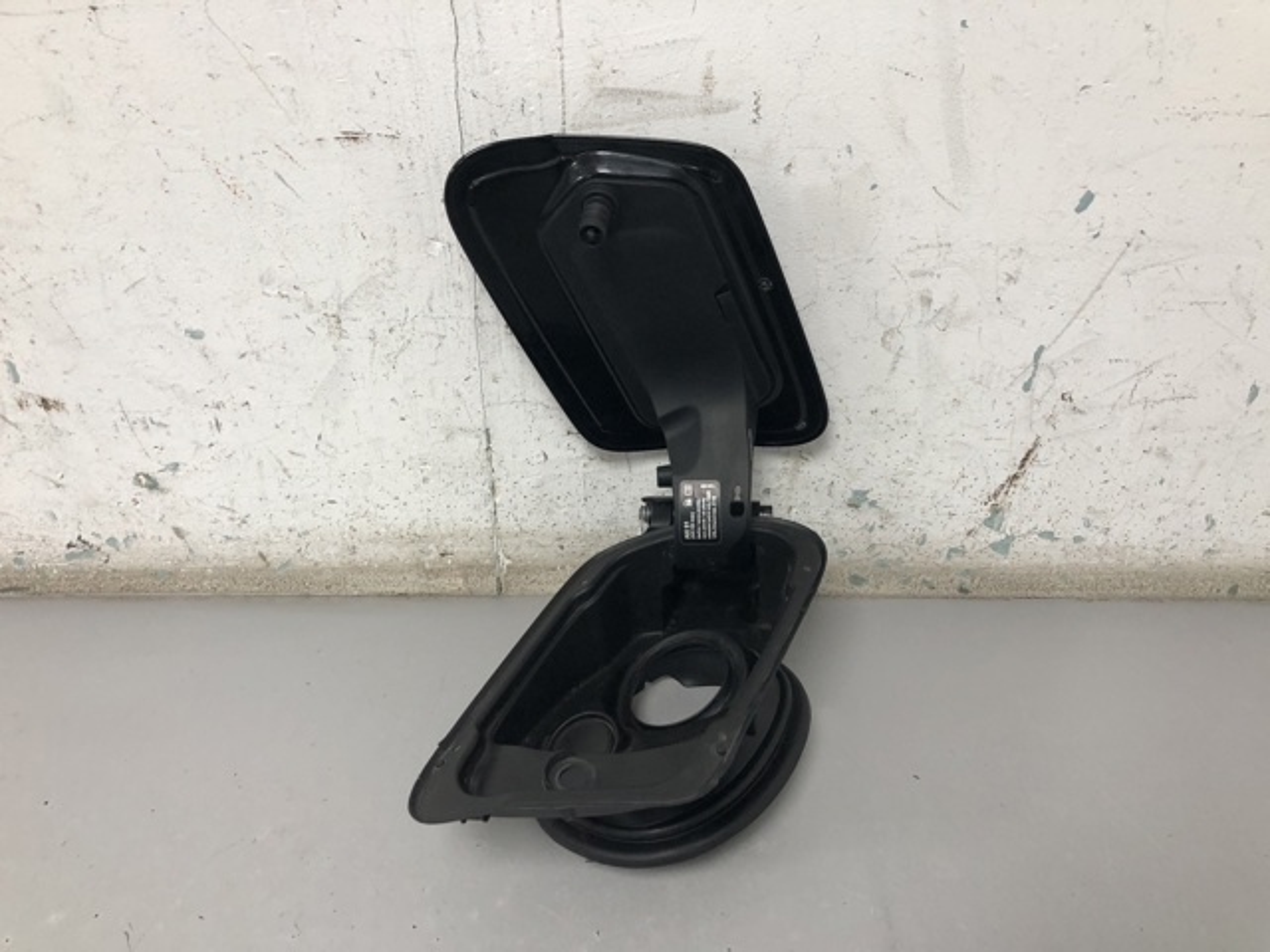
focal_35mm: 28
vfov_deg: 49.7
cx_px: 635
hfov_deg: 63.4
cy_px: 476
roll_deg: +0.9
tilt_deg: -29.9
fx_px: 1027
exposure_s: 1/33
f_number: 1.8
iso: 40
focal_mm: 4
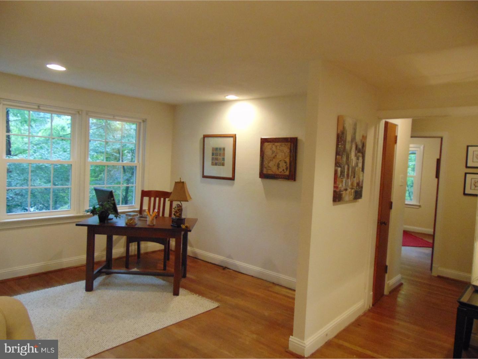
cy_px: 180
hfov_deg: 69.4
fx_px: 345
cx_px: 239
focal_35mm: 25
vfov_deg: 54.9
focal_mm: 4.5
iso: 400
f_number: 3
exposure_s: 1/30
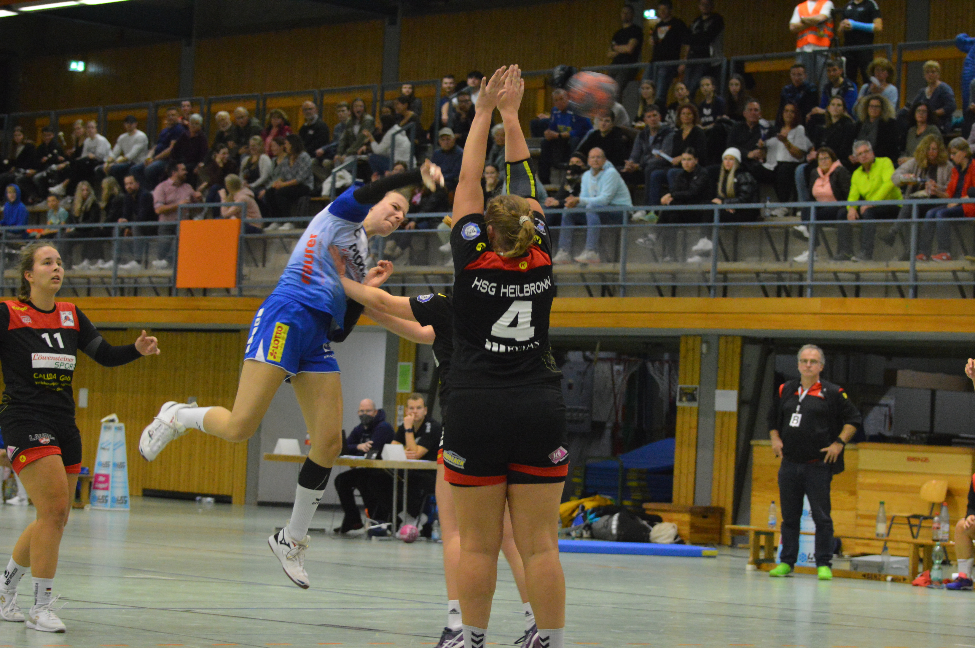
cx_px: 488
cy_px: 324
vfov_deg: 13.0
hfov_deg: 19.5
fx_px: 2841
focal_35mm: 105
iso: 3200
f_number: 4.5
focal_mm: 70
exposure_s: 1/250
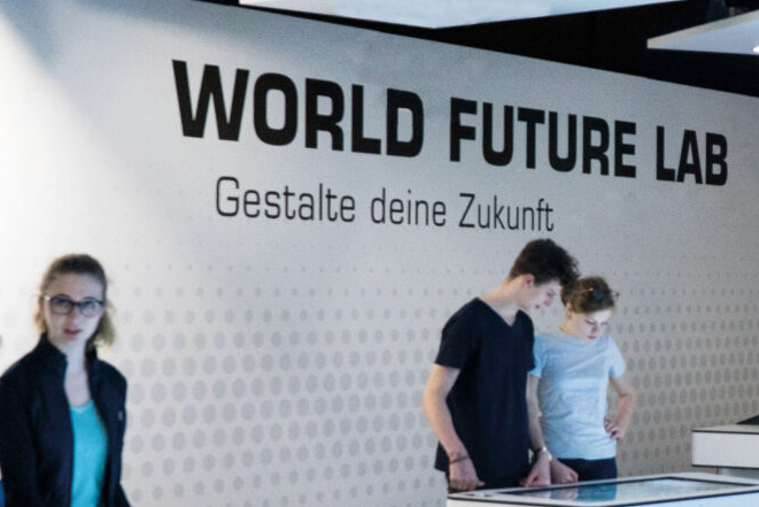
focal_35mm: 96
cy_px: 311
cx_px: 852
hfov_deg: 20.2
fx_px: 2024
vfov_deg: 14.2
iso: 500
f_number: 5
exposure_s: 1/40
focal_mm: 31
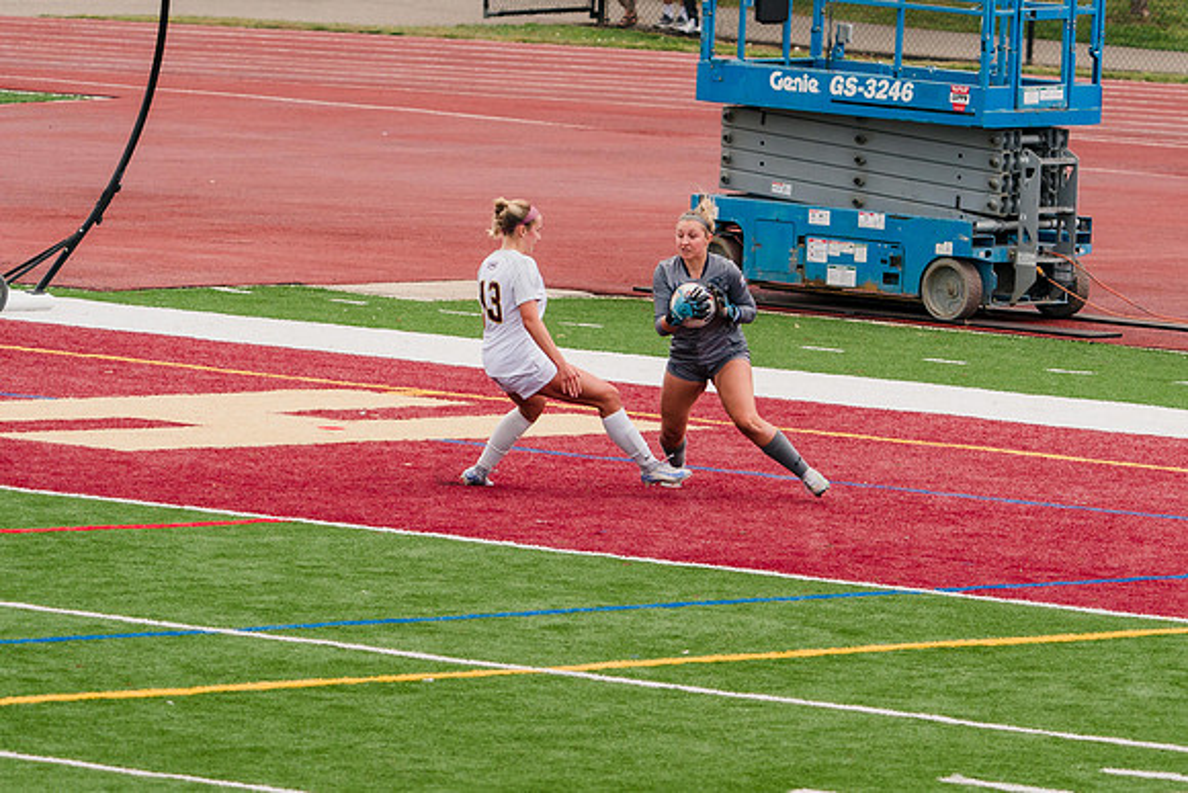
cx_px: 698
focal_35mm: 359
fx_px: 11859
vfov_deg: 3.8
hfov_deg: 5.7
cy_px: 514
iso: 500
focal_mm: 232
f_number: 5.6
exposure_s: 1/1600
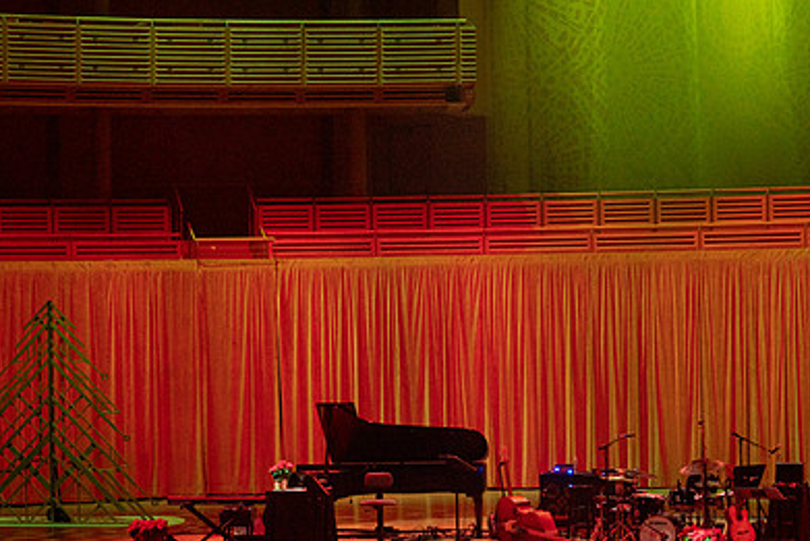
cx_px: 547
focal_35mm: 105
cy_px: 297
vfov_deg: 13.1
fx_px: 2363
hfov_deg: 19.4
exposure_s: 1/250
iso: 2500
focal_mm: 70
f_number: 4.5
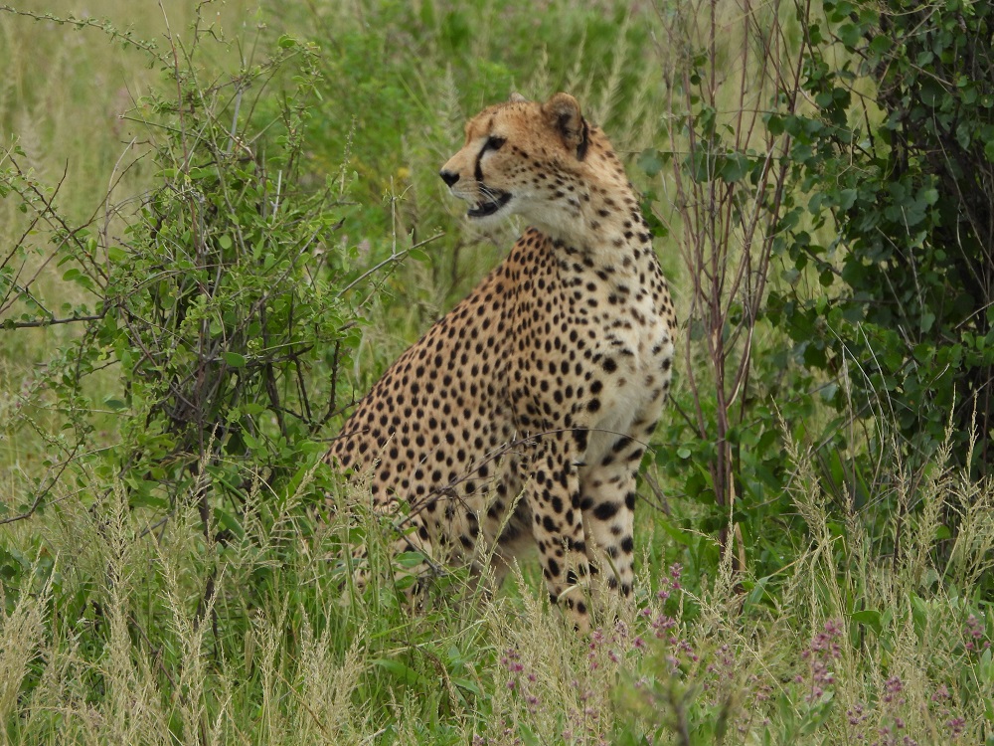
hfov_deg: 2.0
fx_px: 28715
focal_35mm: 1000
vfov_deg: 1.5
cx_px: 497
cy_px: 373
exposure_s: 1/500
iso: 140
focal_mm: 178
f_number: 5.6
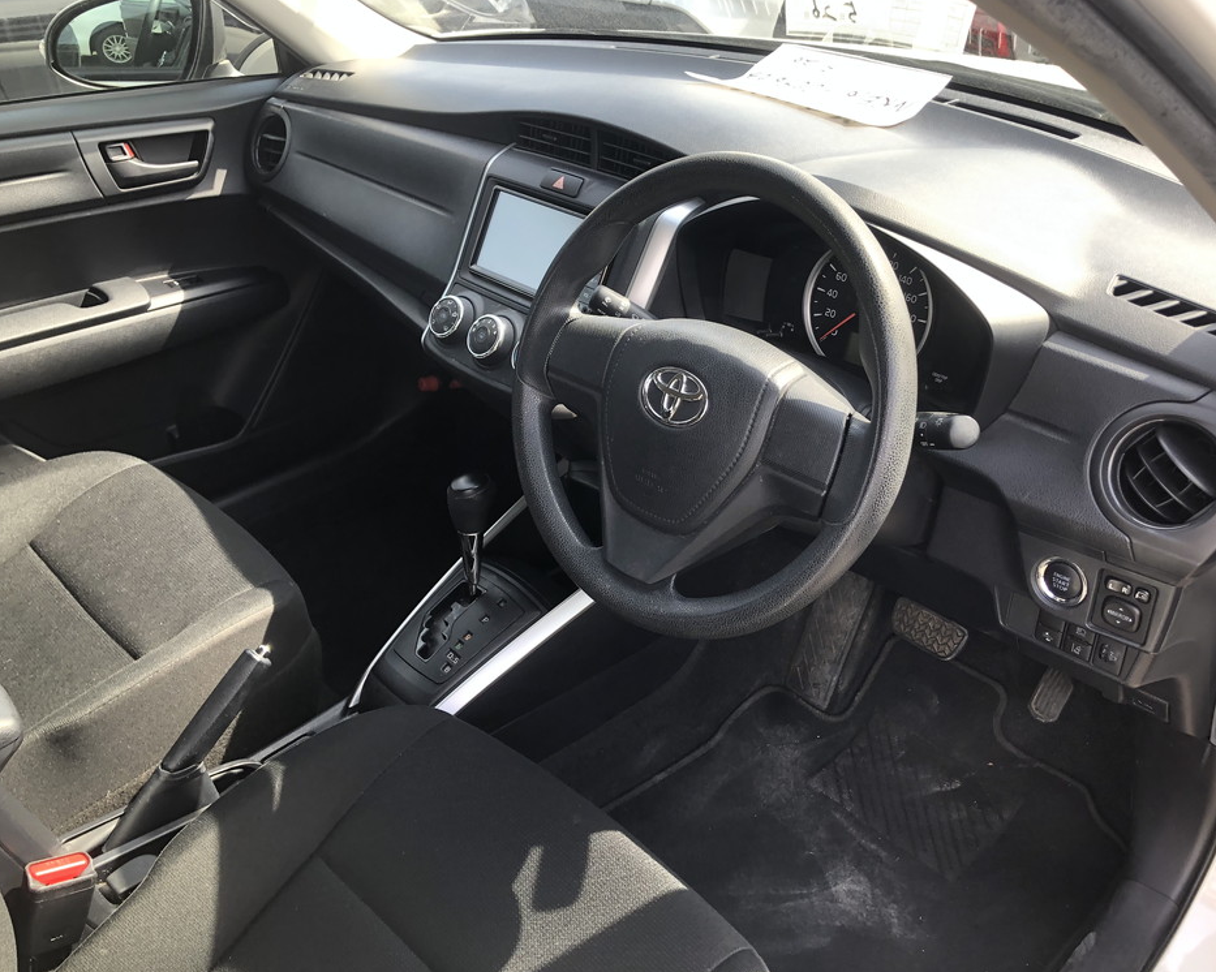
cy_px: 476
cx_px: 656
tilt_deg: -31.8
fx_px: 1079
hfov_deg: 58.7
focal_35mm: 30
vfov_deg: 48.5
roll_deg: +2.6
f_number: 1.8
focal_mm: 4
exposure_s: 1/120
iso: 25
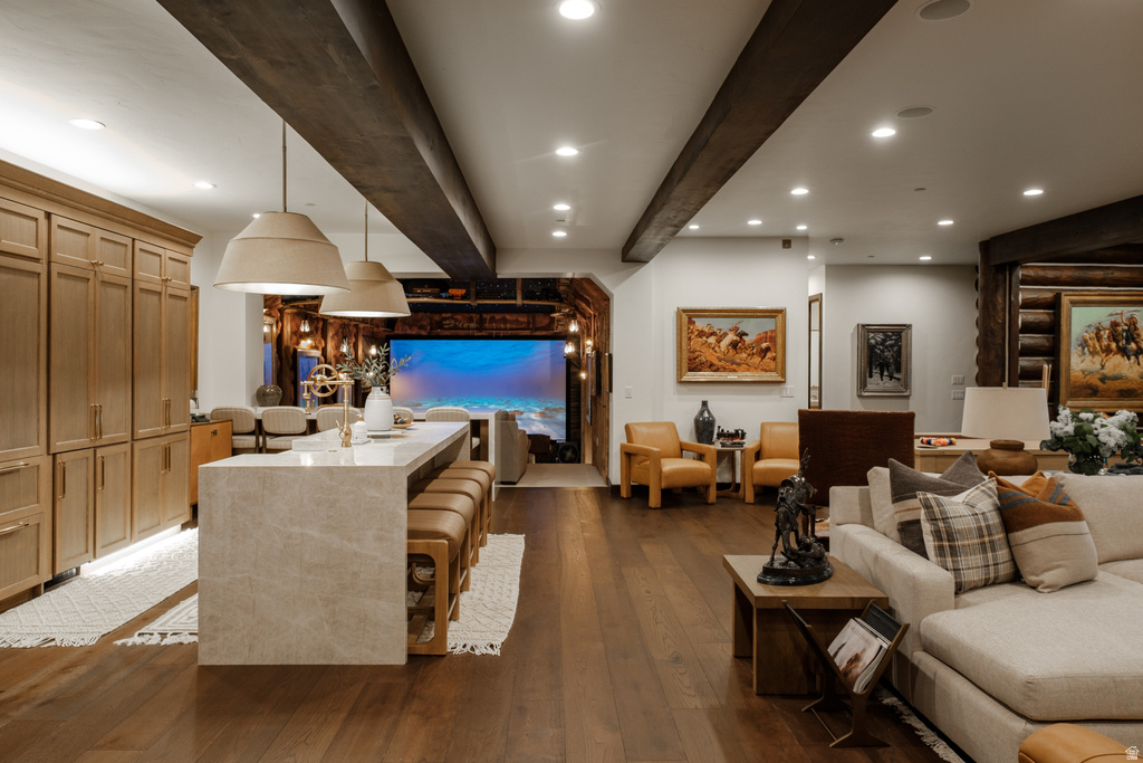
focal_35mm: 22
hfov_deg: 78.6
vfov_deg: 57.2
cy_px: 382
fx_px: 699
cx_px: 572
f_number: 6.4
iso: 400
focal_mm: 14.5
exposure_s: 1/6
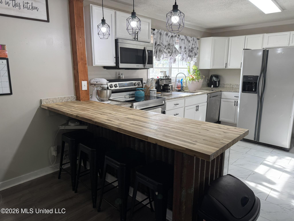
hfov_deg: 71.6
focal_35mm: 24
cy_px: 110
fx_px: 204
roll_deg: +0.1
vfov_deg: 56.8
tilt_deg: -12.0
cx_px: 147
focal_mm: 6.76
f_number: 1.78
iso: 100
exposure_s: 1/120
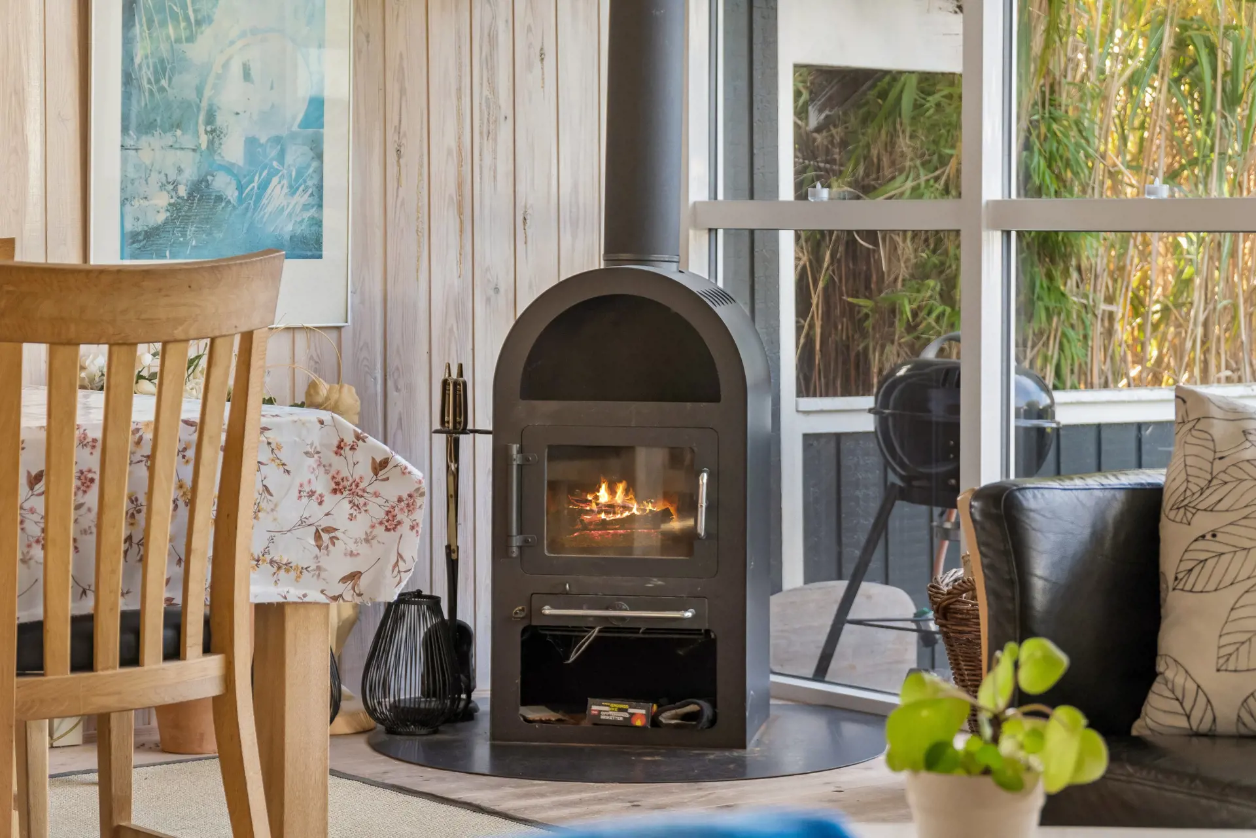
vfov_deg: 16.3
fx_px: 2930
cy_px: 419
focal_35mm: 84
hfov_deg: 24.2
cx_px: 628
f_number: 4
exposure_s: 1/100
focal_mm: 56
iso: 400
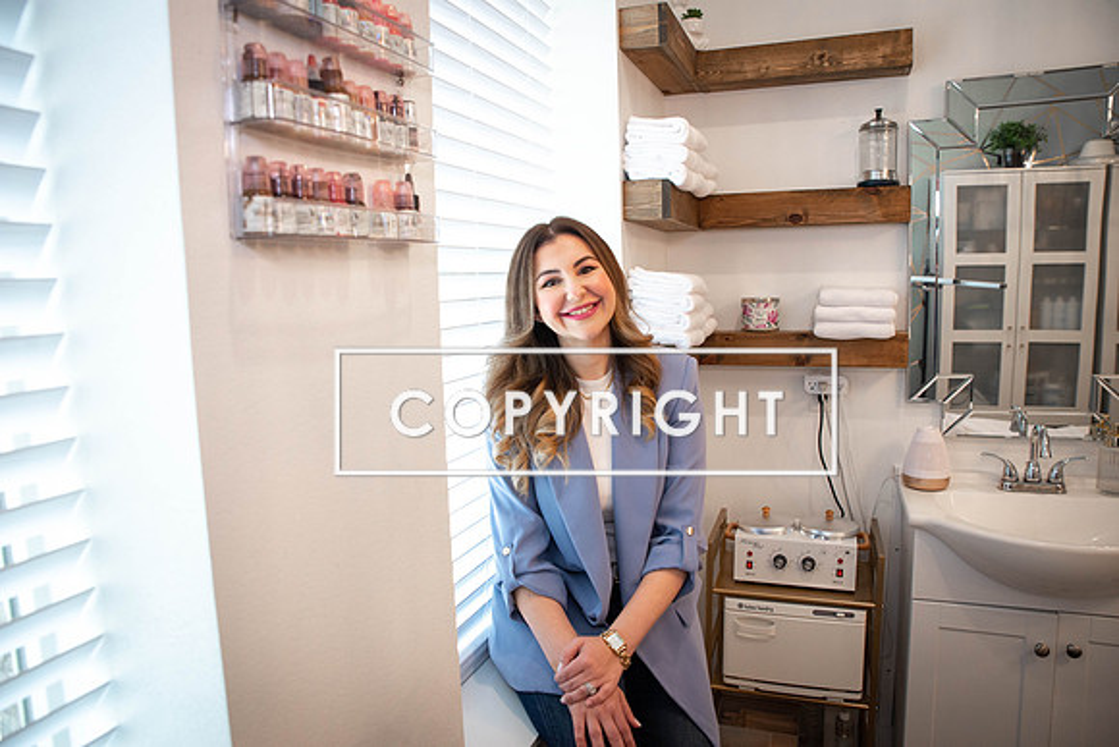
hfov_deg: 73.7
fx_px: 746
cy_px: 374
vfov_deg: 53.2
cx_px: 560
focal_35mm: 24
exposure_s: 1/400
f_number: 5
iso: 1600
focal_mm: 24
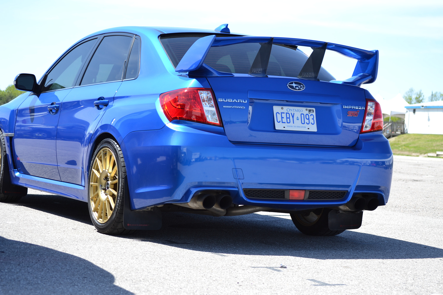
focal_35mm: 90
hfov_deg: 22.6
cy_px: 148
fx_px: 1107
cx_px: 222
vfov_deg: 15.2
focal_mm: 60
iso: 100
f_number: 7.1
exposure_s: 1/200
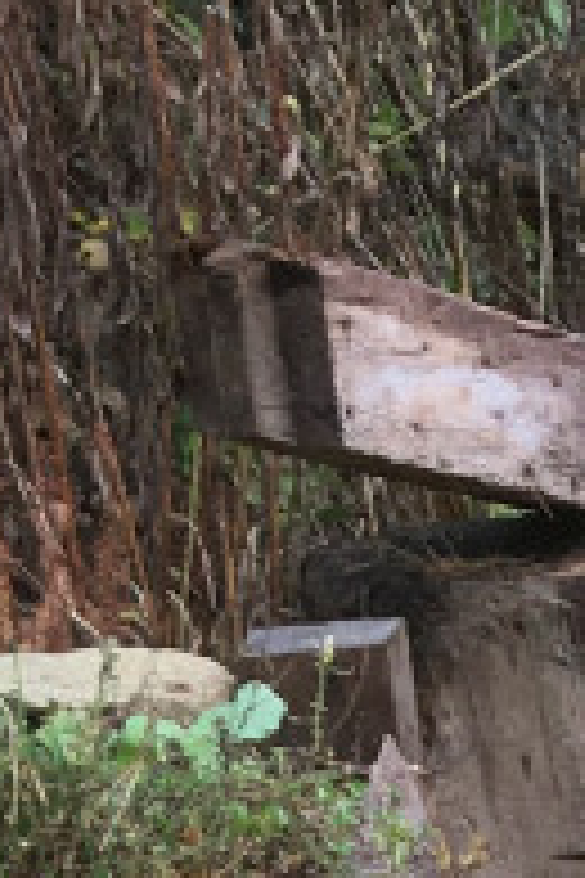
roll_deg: -0.8
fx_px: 5021
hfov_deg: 6.2
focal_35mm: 206
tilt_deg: -31.2
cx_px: 1683
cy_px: 2416
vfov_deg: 8.7
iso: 25
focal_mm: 4.15
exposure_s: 1/50
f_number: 2.2
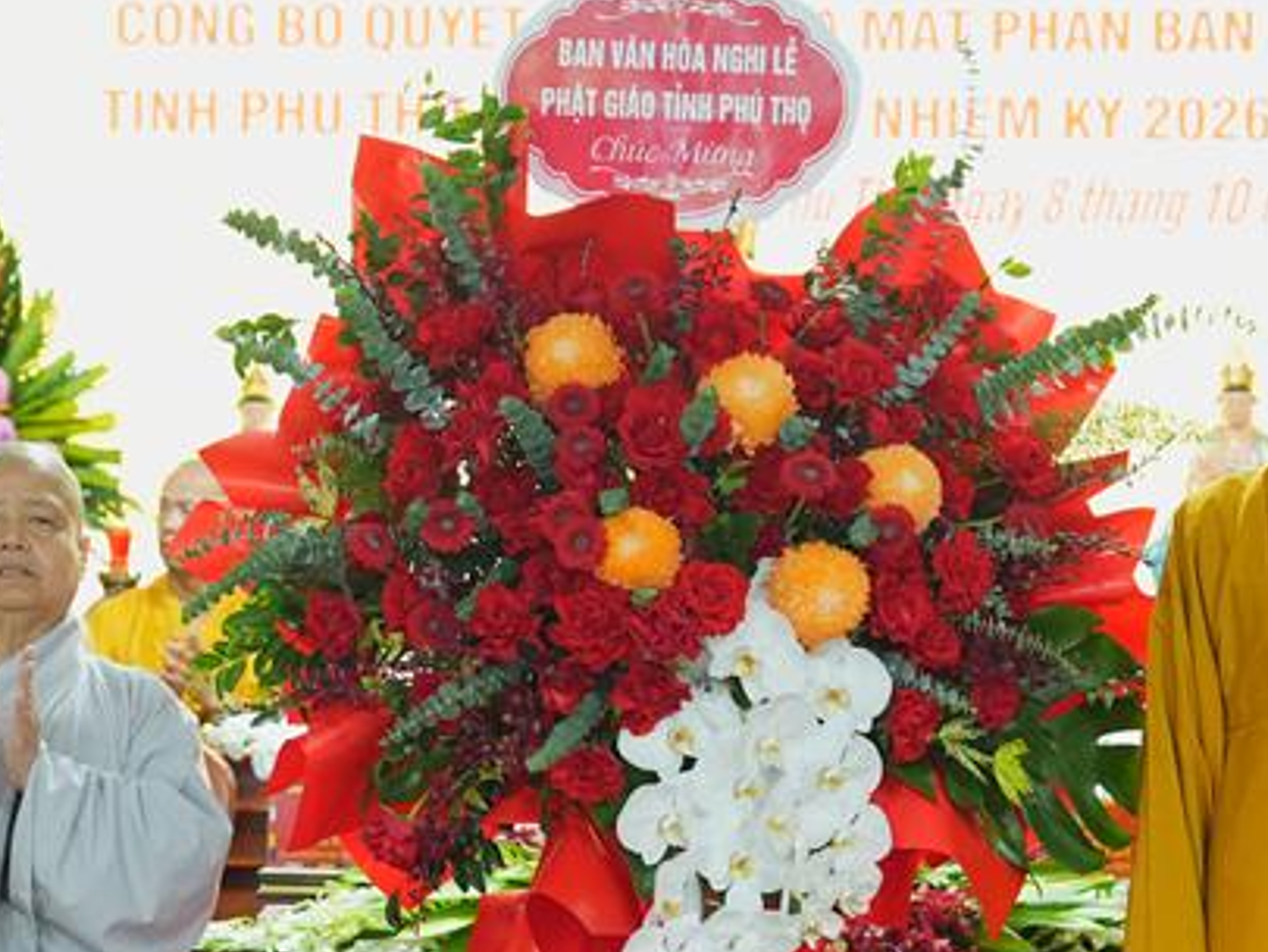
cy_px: 739
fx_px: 4800
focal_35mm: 131
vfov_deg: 11.3
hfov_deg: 15.0
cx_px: 504
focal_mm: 46
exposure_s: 1/125
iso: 4000
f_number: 3.2
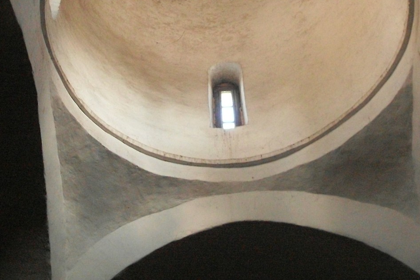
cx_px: 240
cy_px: 41
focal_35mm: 60
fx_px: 700
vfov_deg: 22.2
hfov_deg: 33.4
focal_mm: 6.3
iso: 400
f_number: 2.8
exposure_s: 1/20
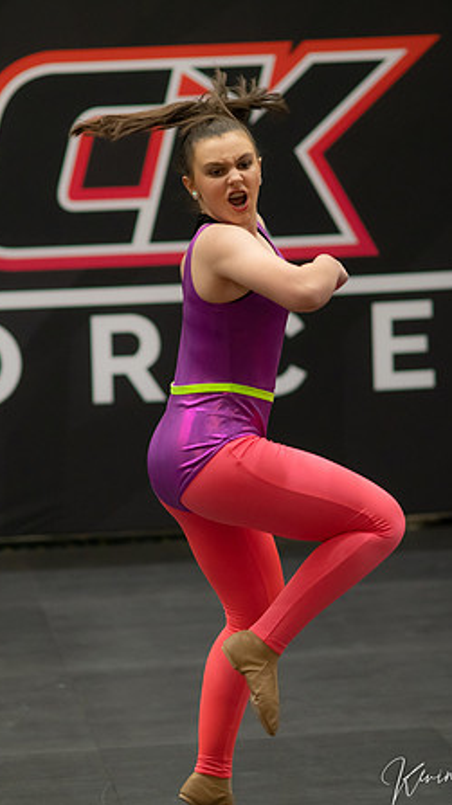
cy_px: 403
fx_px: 2859
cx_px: 243
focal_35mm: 134
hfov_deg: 9.0
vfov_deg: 16.0
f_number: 2
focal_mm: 85
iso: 1600
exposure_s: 1/640
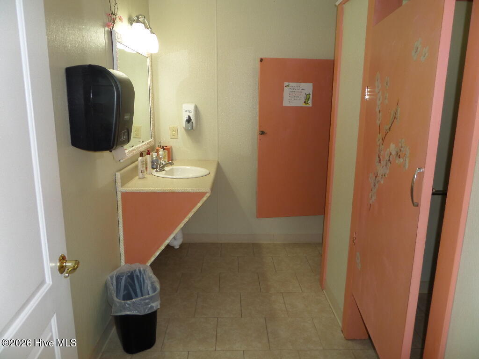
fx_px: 332
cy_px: 180
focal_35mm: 24
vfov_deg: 56.8
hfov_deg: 71.6
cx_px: 240
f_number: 3.2
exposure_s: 1/30
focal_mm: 4
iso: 100
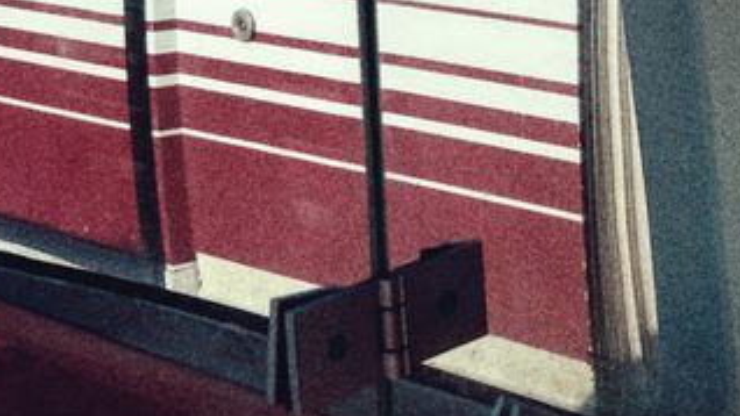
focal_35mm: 107
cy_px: -202
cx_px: 621
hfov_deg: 19.7
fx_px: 2100
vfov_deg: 10.9
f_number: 1.5
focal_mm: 5.7
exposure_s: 1/5319
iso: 50
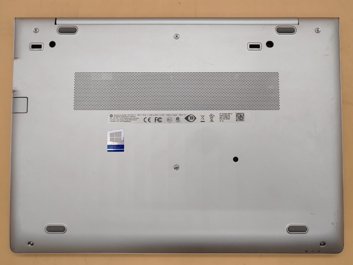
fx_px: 316
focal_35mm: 31
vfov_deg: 45.4
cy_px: 132
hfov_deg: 58.4
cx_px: 176
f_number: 1.8
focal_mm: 4.36
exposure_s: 1/310
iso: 50
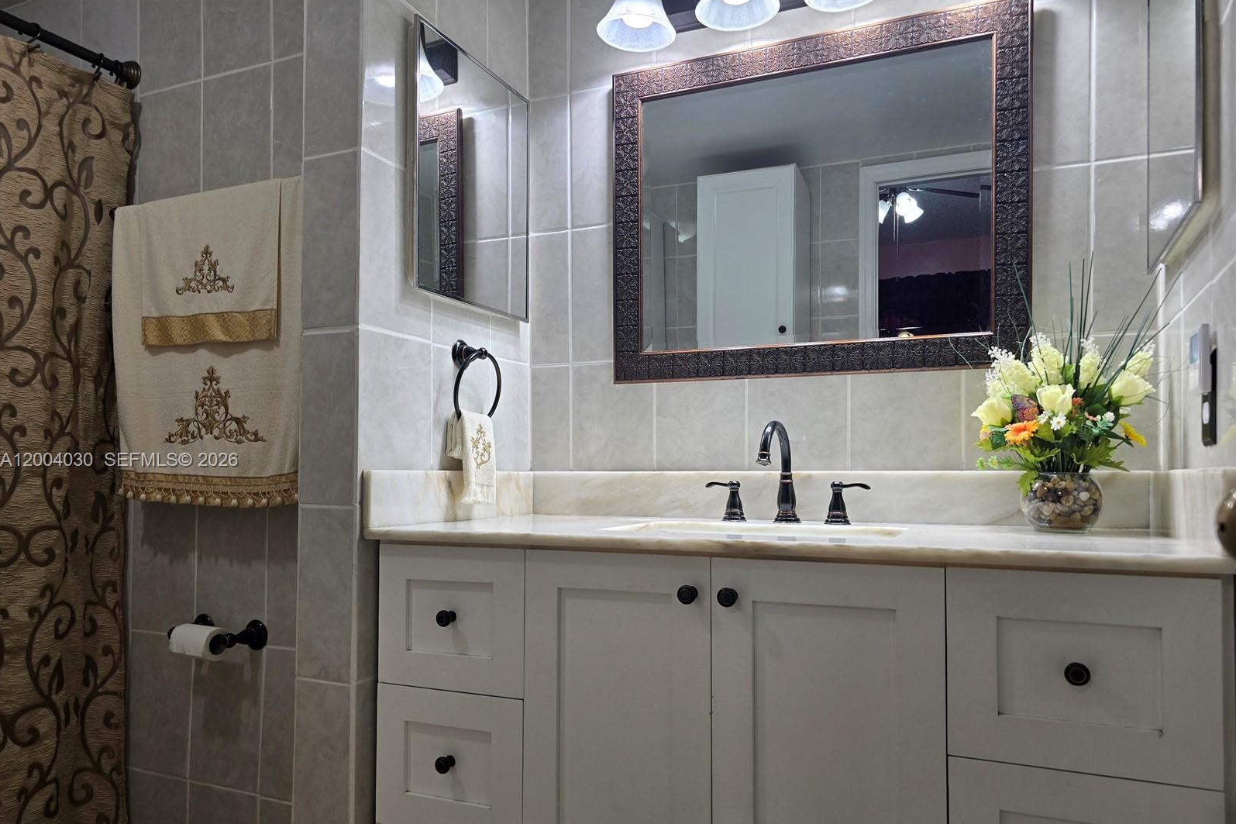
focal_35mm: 24
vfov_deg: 53.0
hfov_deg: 73.7
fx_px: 824
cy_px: 461
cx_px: 617
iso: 50
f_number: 1.7
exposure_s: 1/120
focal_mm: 6.3
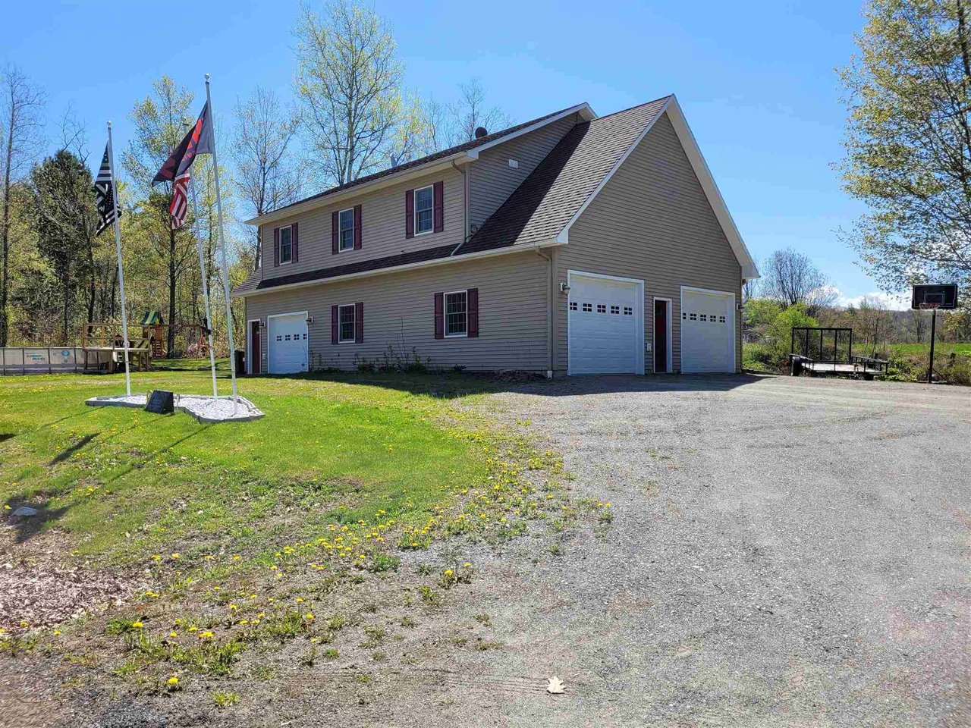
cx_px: 486
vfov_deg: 53.1
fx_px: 729
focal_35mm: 26
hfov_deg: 67.3
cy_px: 364
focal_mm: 5.4
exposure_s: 1/1967
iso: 40
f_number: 1.8
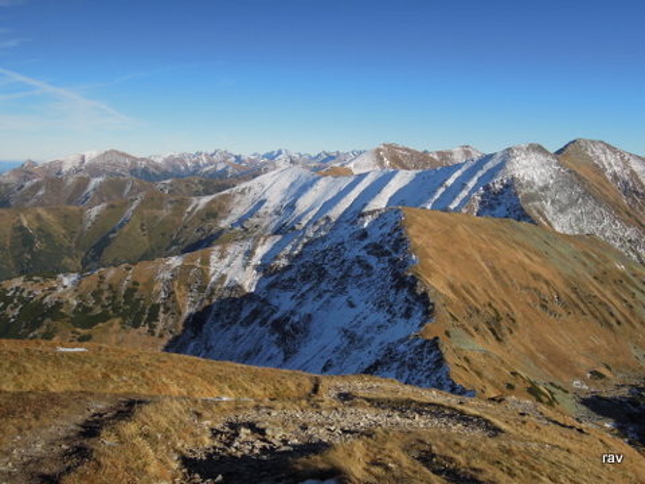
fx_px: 578
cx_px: 322
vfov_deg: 45.4
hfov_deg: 58.4
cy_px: 242
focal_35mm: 31
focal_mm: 5.5
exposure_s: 1/1600
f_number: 3.7
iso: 160
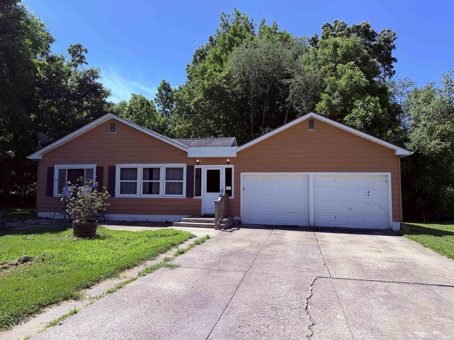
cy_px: 170
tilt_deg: +3.7
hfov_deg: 71.6
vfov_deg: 56.8
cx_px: 227
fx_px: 315
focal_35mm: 24
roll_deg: +0.0
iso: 80
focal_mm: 6.76
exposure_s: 1/3279
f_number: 1.78
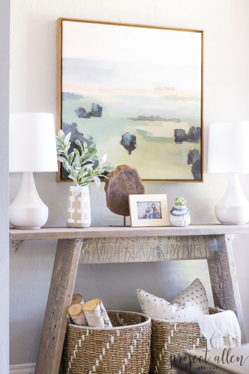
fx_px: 778
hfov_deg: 18.2
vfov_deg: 27.0
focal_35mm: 75
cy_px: 187
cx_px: 124
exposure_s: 1/15
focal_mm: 50
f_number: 5
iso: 1600
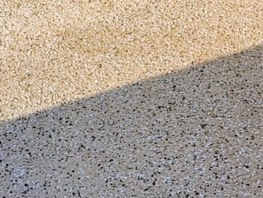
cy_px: -182
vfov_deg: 9.9
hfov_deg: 13.7
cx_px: 303
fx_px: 1064
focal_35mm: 140
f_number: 1.8
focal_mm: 5.4
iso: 40
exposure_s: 1/407
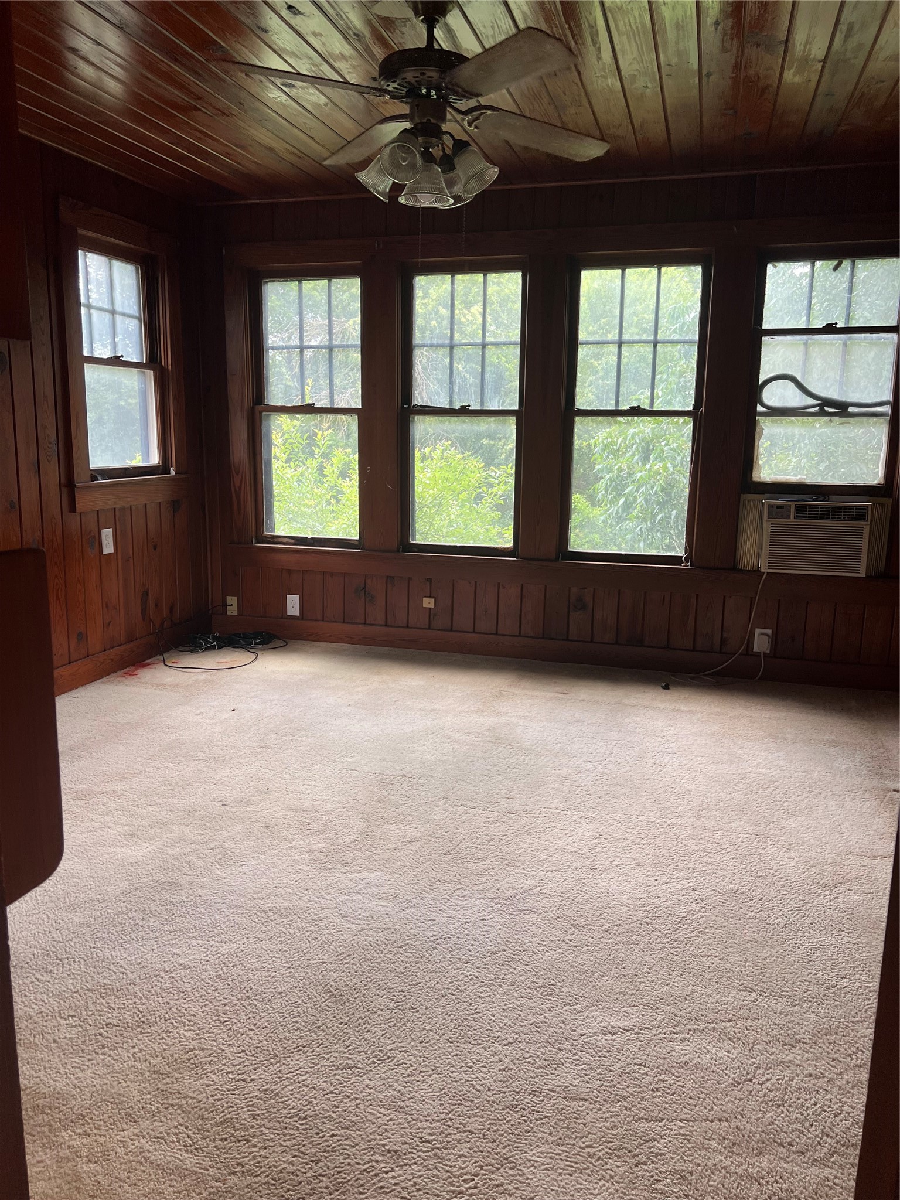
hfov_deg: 53.1
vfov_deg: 67.3
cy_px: 600
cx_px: 450
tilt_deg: -10.1
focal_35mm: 26
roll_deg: -1.7
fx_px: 901
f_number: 1.5
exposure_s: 1/121
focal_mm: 5.7
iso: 64
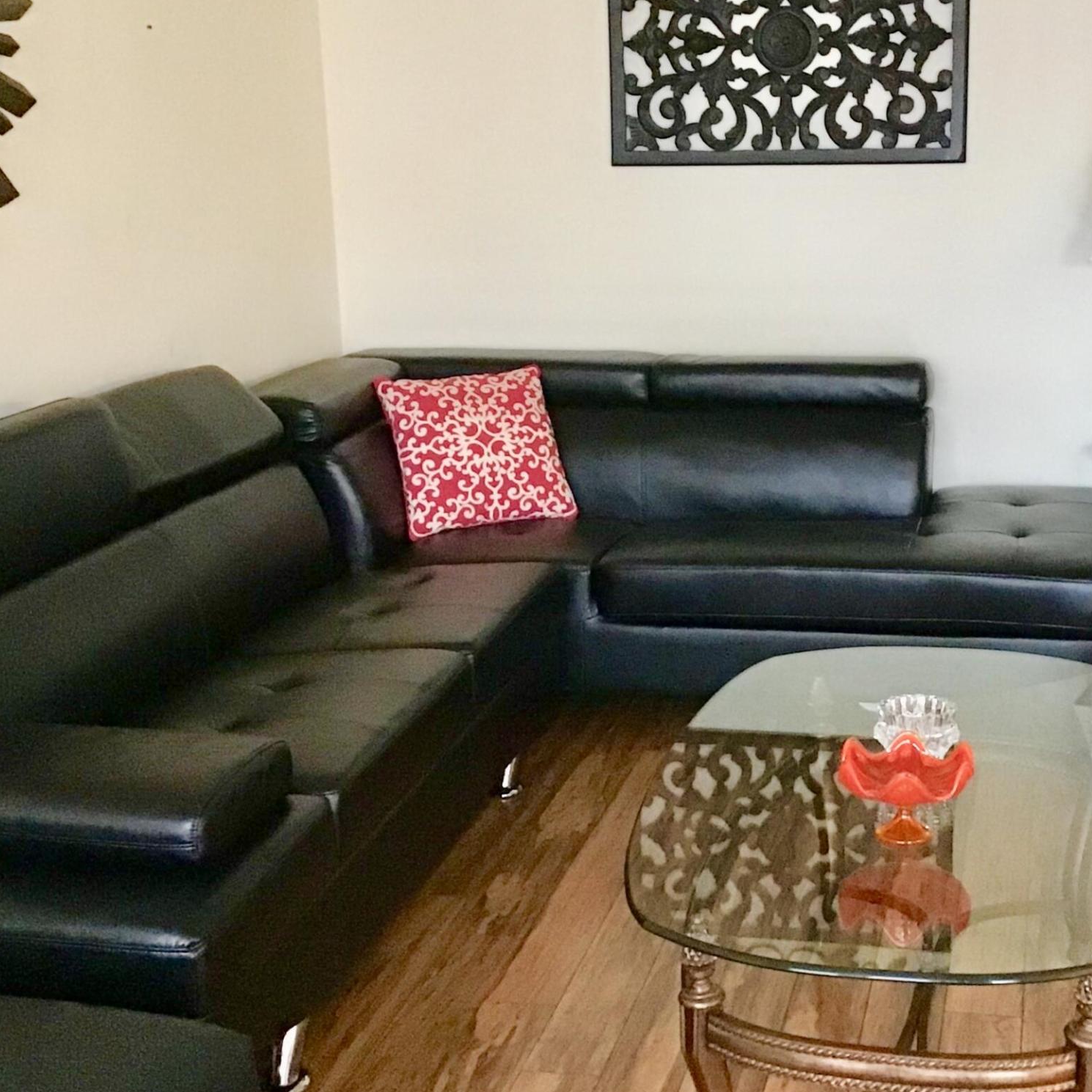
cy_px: 528
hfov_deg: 31.9
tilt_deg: -12.1
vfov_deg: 32.2
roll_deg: +1.2
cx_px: 725
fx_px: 1892
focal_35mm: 53
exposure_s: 1/15
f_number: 2.4
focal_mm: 3.3
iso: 320
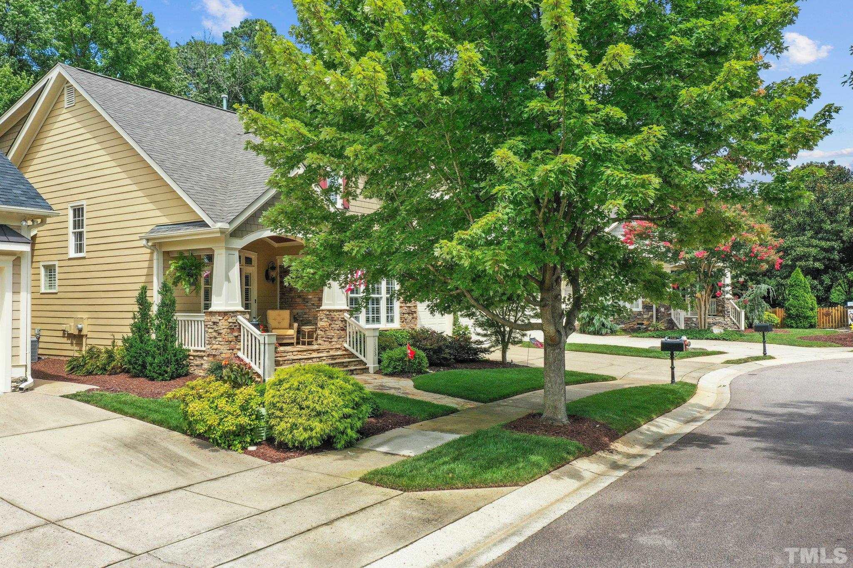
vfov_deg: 46.4
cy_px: 284
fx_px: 663
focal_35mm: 28
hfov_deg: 65.5
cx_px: 426
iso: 100
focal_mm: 10.26
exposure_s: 1/320
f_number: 5.6
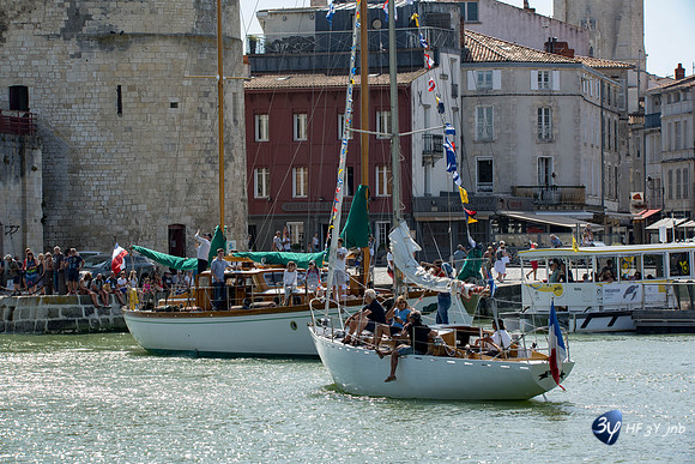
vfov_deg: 9.2
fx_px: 2896
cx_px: 348
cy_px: 232
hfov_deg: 13.7
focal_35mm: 150
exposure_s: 1/800
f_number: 11
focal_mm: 150
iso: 720
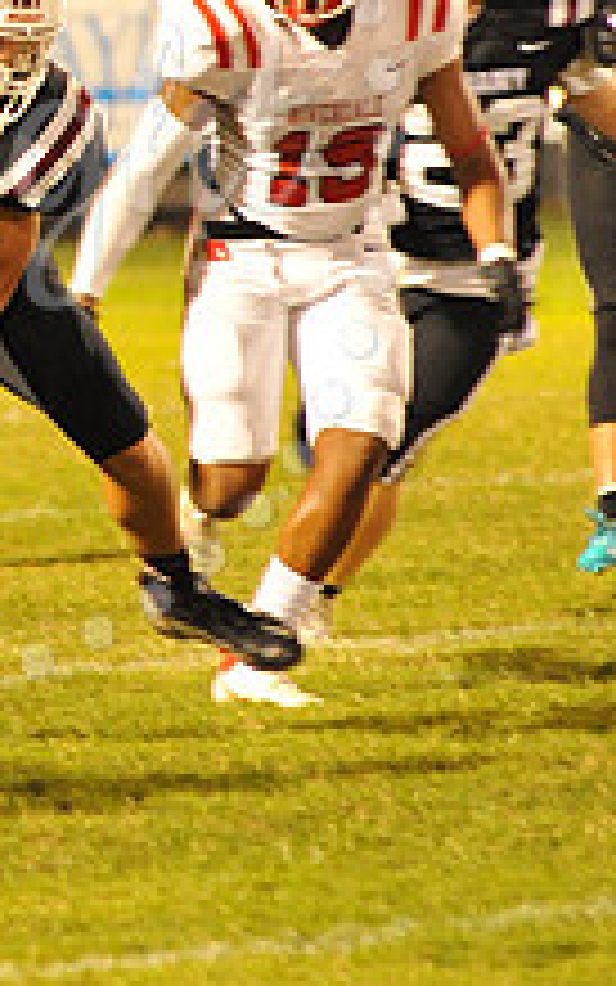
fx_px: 14468
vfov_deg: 3.9
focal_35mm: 539
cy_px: 153
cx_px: -139
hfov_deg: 2.4
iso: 5000
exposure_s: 1/160
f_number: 5
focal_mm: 200
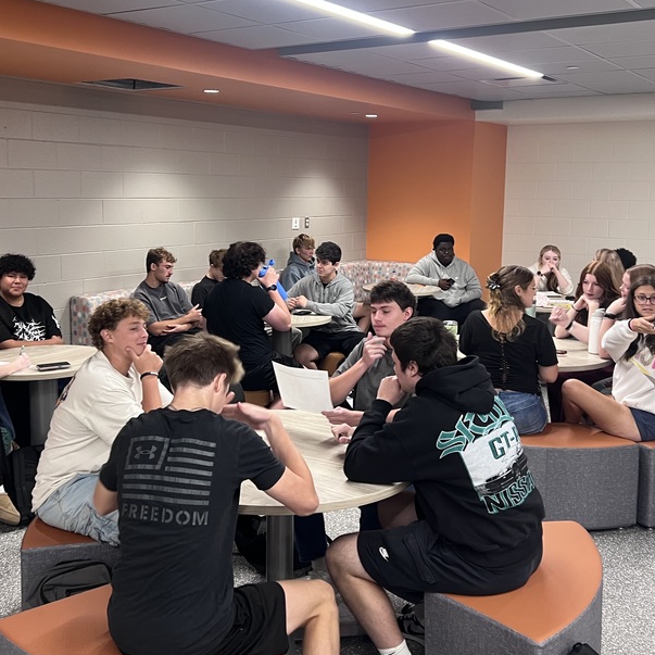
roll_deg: +0.1
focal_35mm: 39
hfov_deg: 42.8
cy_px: 282
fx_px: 835
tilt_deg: -7.0
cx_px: 314
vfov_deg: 42.7
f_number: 1.5
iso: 125
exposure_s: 1/60
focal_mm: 5.7
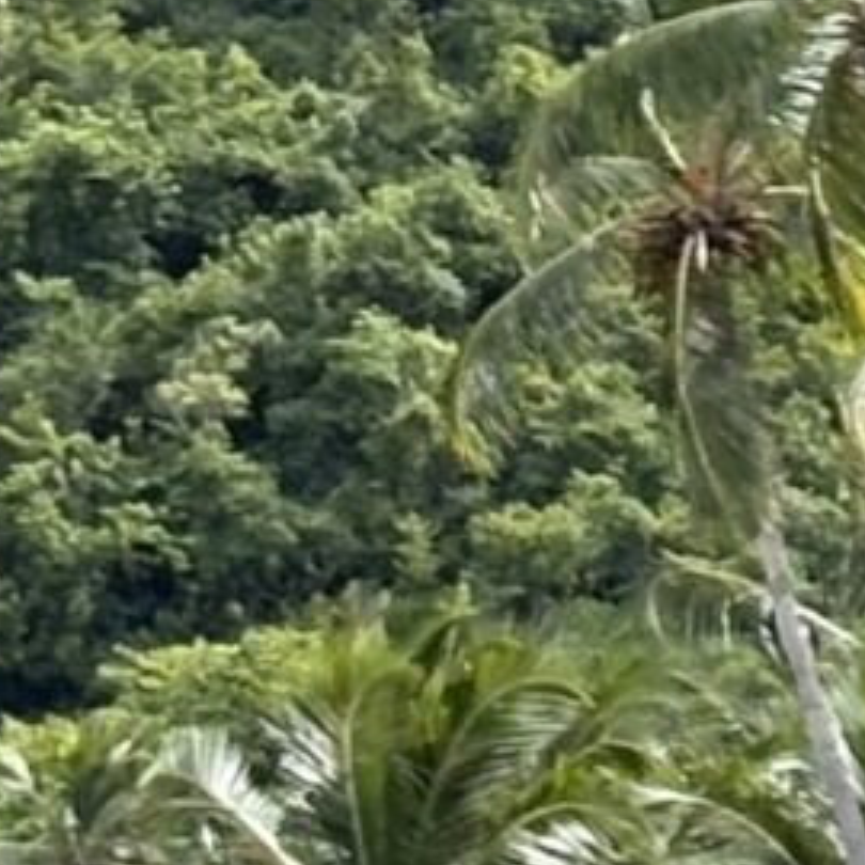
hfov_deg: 4.0
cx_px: 1285
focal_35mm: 435
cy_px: 154
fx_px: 12298
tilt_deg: +10.3
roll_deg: -1.2
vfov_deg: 4.0
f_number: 1.6
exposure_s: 1/1393
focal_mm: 5.96
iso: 40
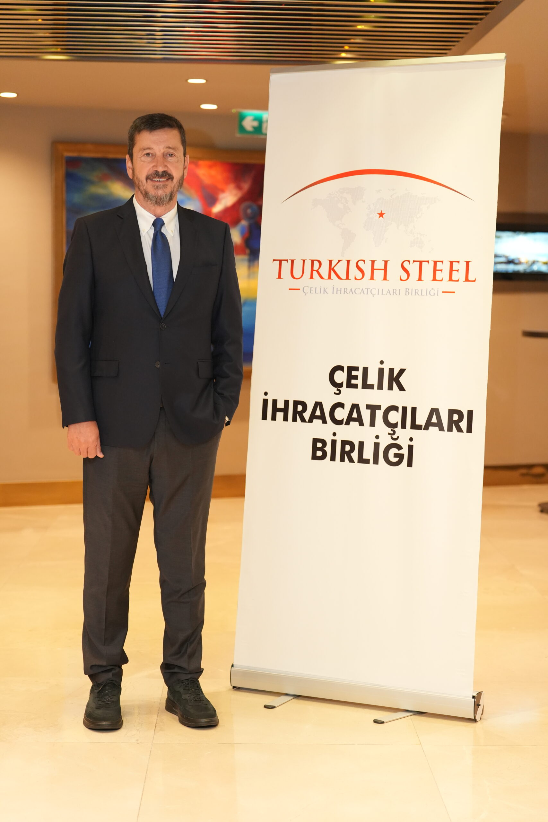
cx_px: 274
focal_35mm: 70
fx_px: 1598
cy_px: 411
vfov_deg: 28.8
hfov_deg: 19.5
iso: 3200
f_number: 2.8
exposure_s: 1/100
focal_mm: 70
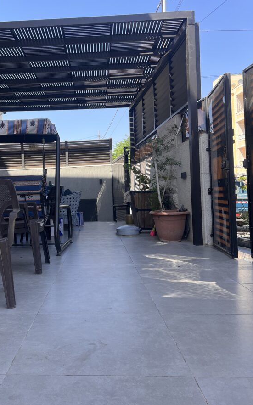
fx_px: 353
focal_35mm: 32
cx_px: 78
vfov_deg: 59.6
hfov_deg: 38.8
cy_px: 189
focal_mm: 5.7
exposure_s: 1/866
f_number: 1.5
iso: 50
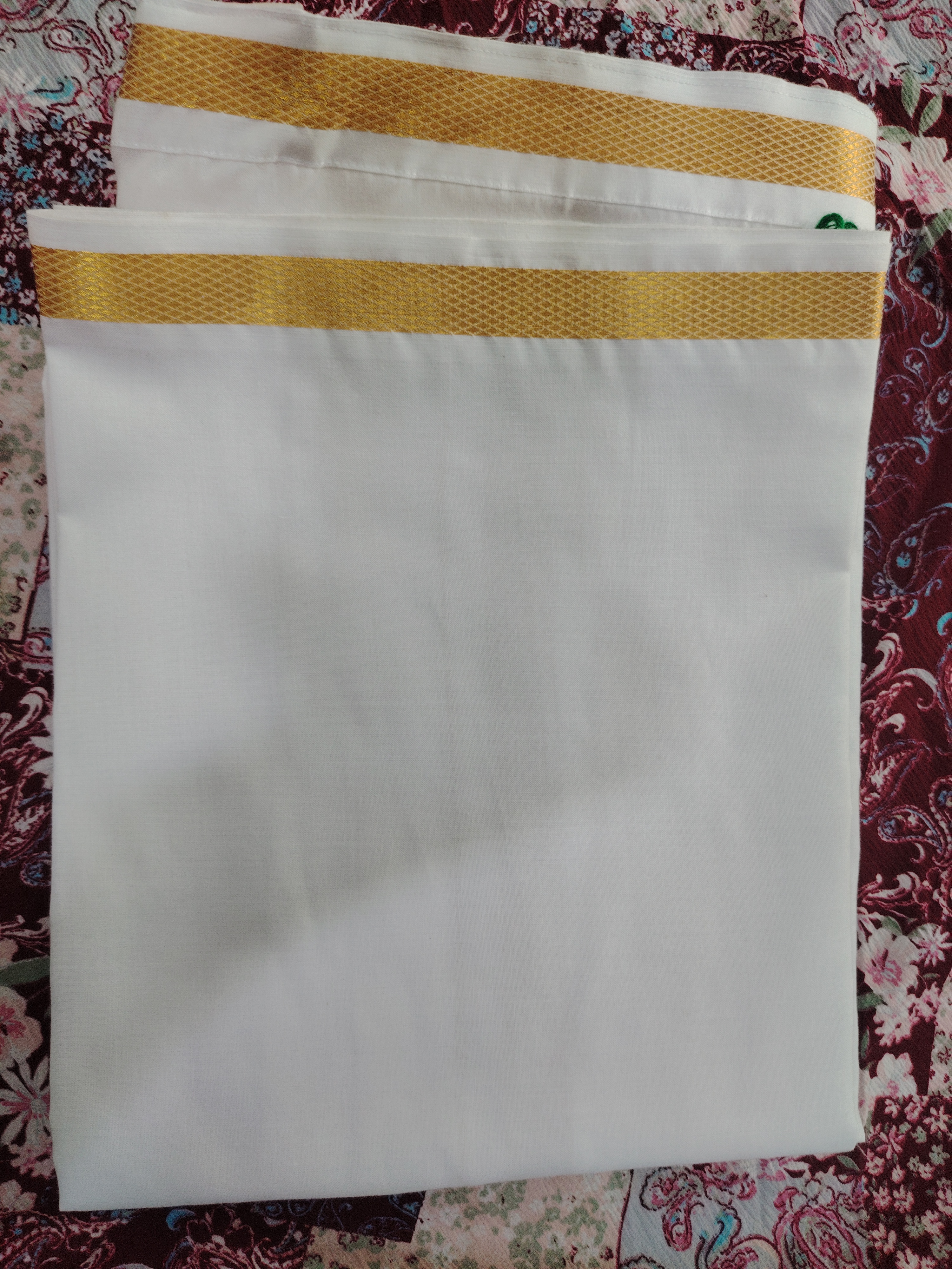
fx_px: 880
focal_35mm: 24
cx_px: 476
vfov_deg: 71.6
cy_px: 634
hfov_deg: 56.8
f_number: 1.75
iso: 161
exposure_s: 1/50
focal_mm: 5.25
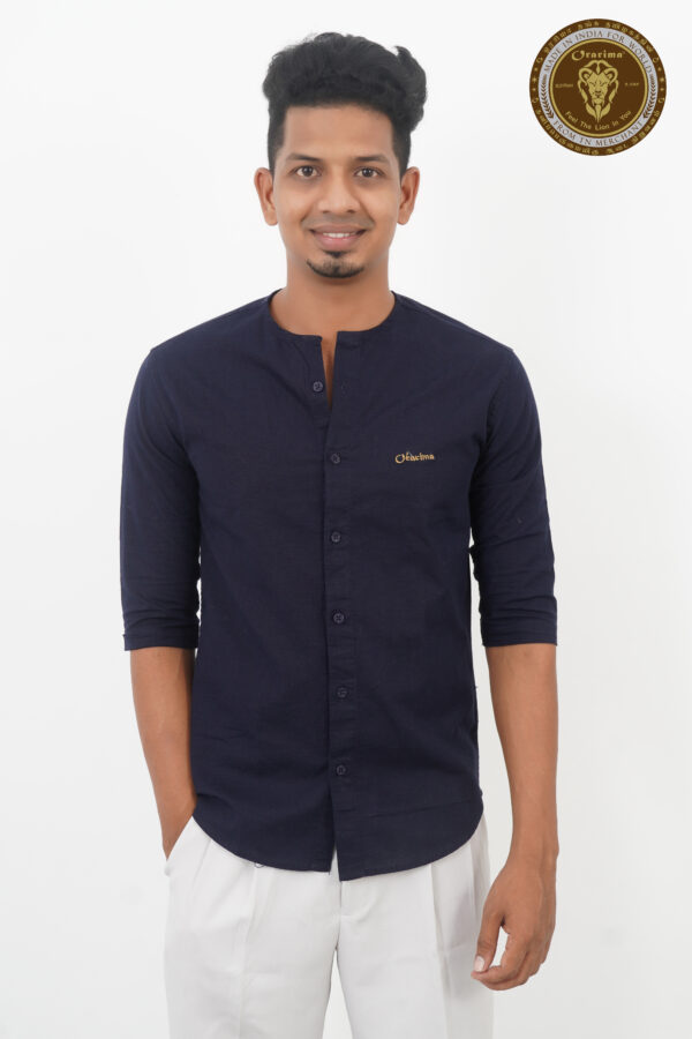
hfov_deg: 26.5
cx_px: 346
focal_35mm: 51
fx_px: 1470
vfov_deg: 38.9
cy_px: 520
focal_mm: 34
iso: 200
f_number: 8
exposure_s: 1/100
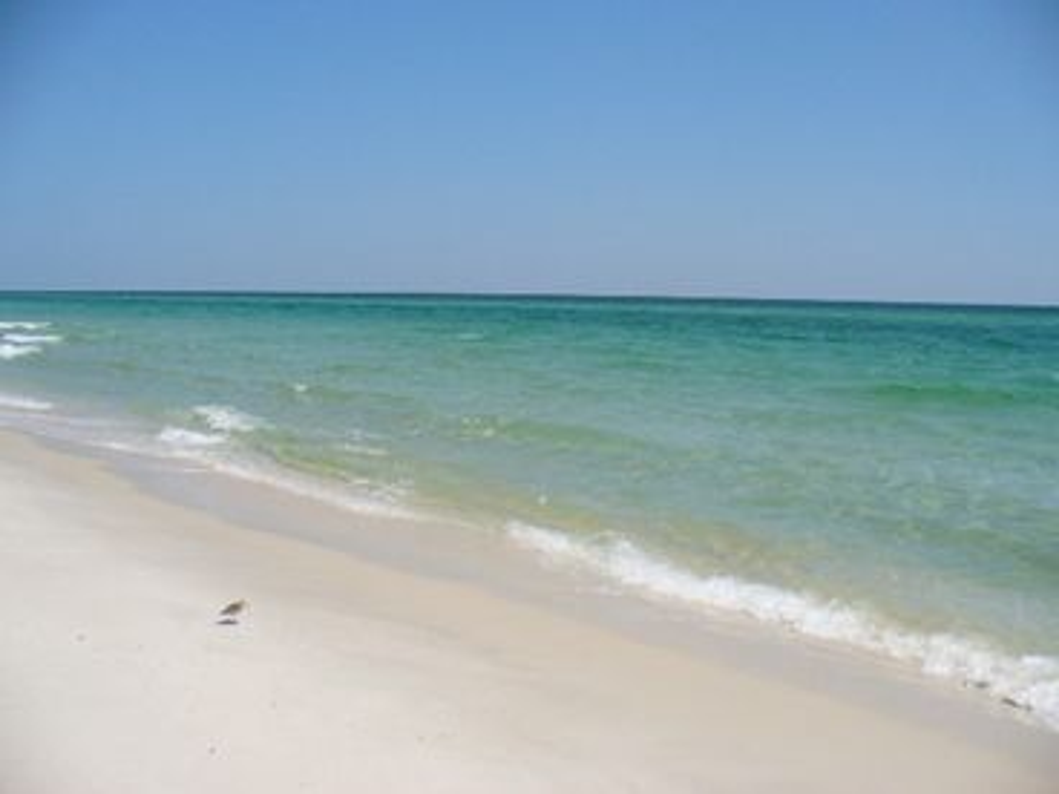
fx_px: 1132
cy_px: 397
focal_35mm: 37
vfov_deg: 38.7
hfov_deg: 50.1
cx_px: 530
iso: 100
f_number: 5.6
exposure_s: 1/800
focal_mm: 6.1
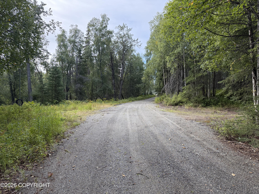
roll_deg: -1.4
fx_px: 180
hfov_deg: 71.6
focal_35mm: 24
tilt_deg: -1.0
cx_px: 130
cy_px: 97
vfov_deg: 56.8
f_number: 1.78
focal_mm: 6.76
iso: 100
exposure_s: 1/909
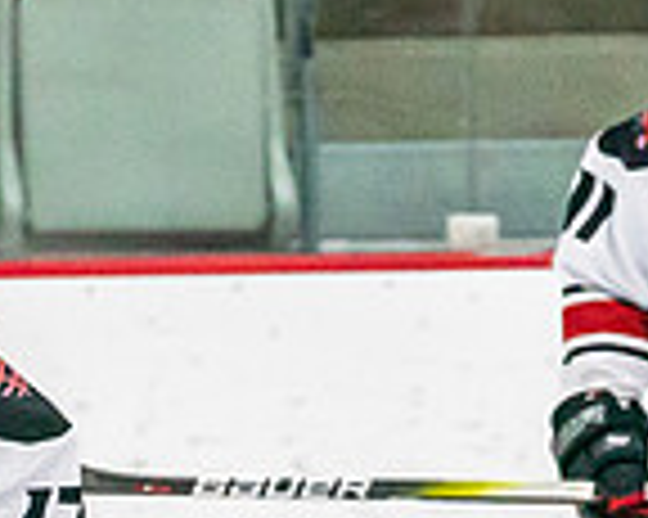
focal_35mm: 1336
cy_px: 892
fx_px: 25605
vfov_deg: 1.2
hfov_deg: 1.4
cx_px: -98
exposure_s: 1/1250
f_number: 2.8
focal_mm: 200
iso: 3200
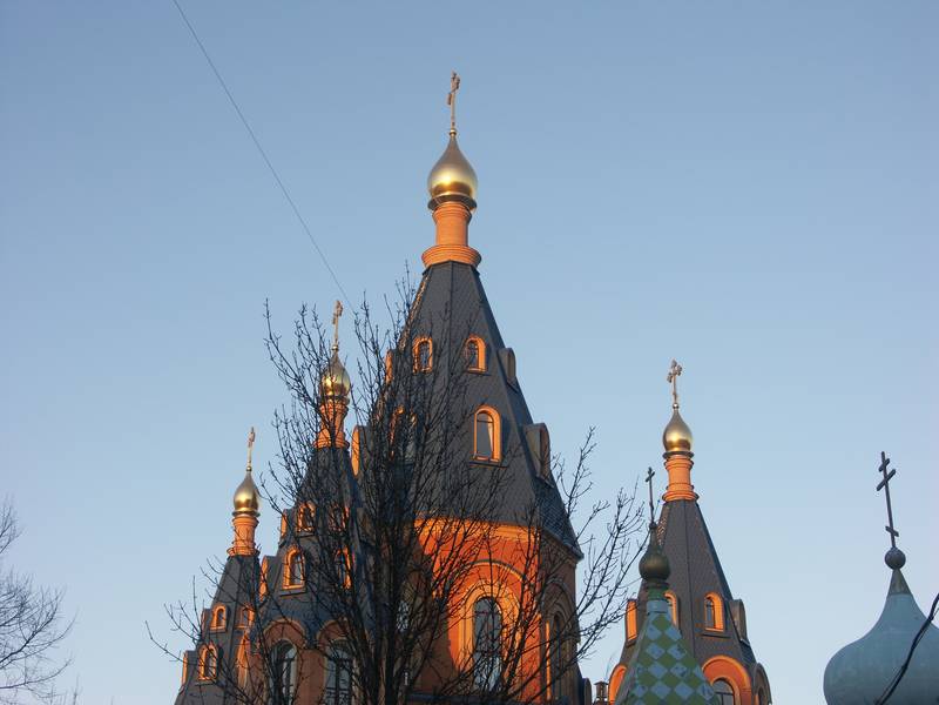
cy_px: 352
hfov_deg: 29.8
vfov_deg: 22.6
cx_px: 470
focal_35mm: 65
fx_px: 1763
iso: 64
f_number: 4.5
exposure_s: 1/100
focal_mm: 16.65
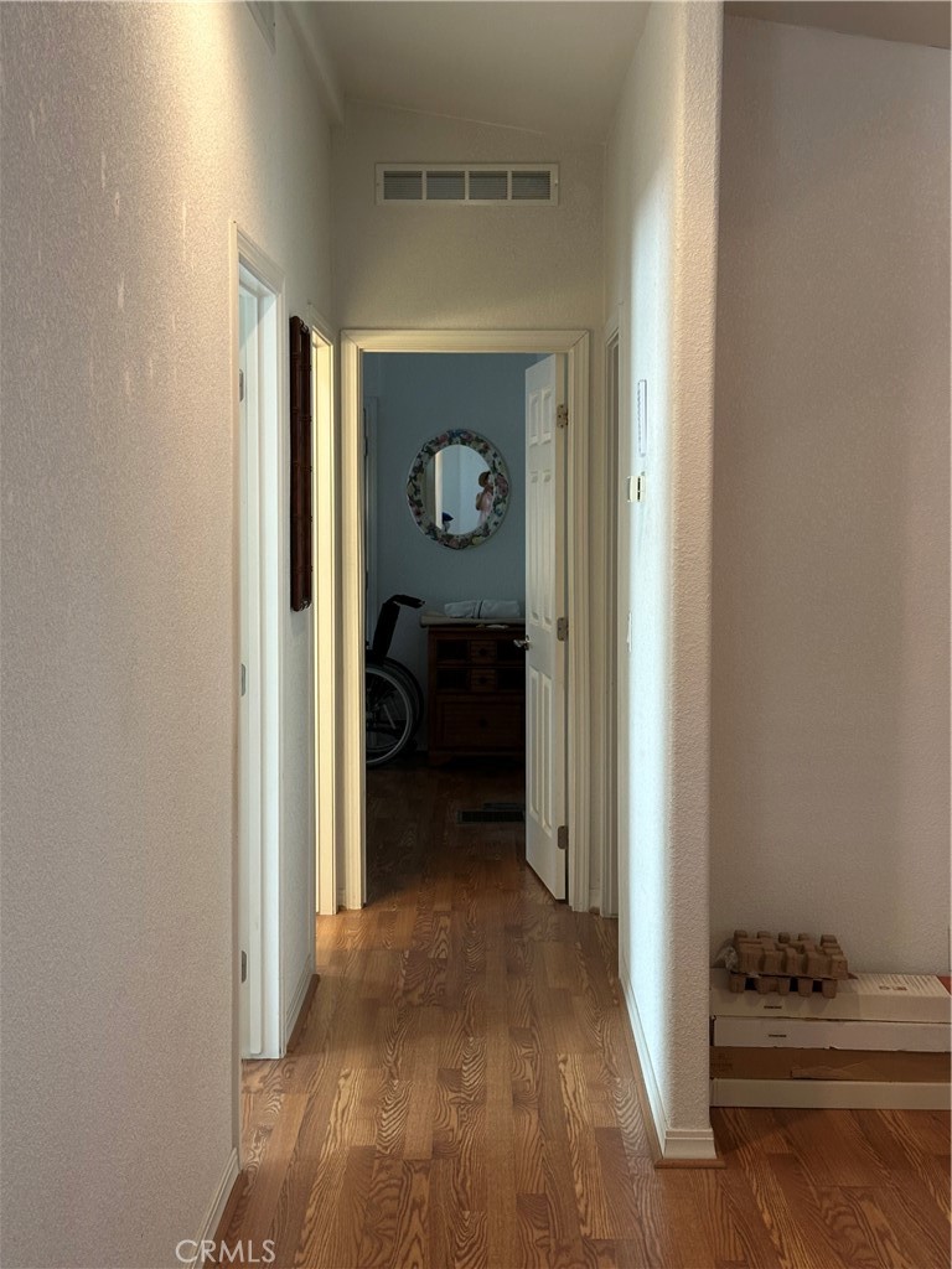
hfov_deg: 30.3
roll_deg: -0.4
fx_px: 1760
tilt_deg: -2.1
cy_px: 634
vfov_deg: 39.7
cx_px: 476
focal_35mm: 48
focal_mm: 6.86
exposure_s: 1/40
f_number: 1.78
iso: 160
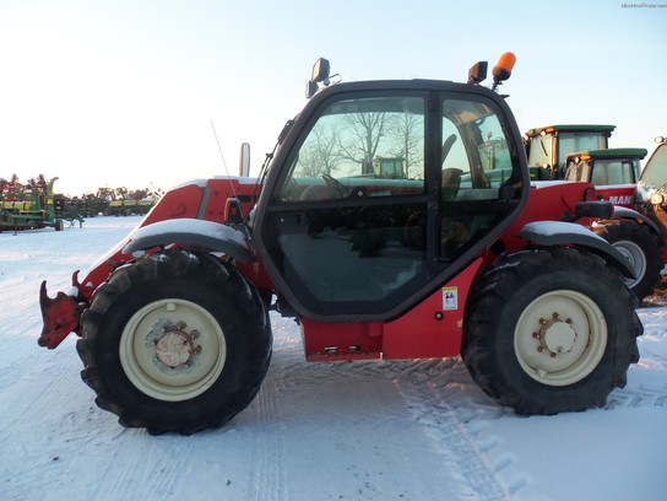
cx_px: 334
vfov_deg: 48.2
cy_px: 250
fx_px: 559
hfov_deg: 61.7
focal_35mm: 29
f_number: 3.4
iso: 80
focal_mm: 5.2
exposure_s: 1/100
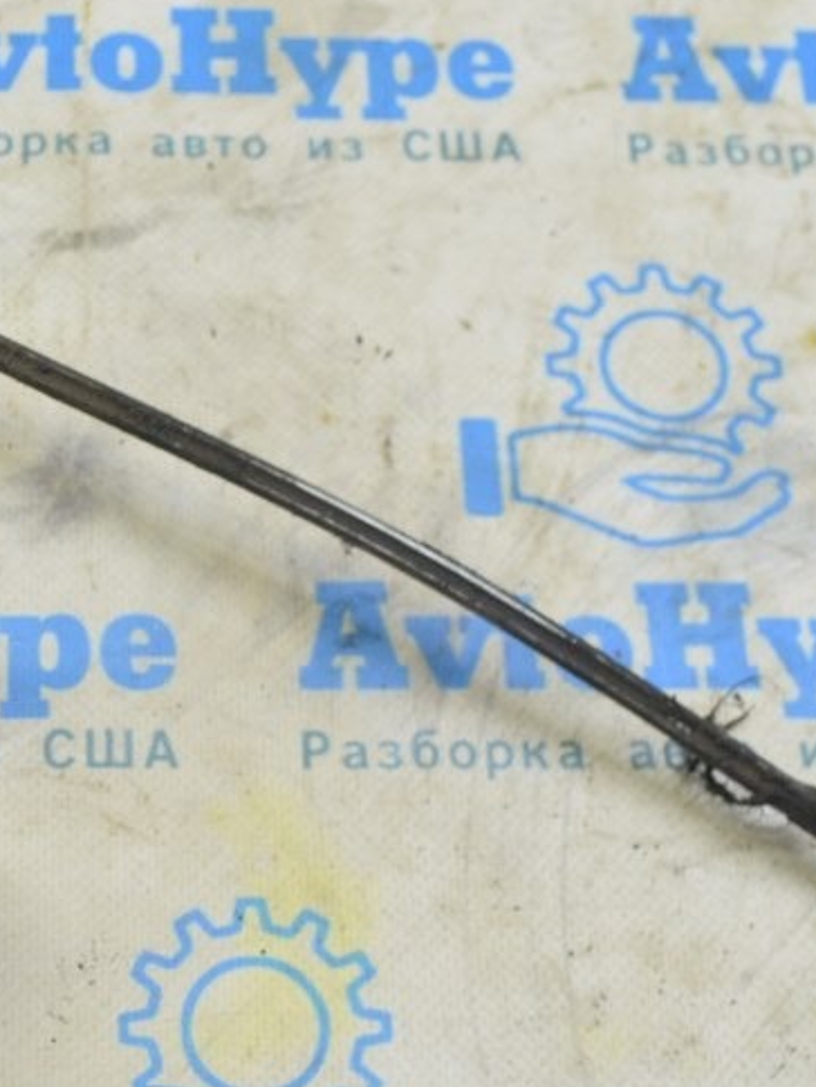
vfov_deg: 26.5
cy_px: 712
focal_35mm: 73
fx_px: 2293
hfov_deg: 19.9
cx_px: 128
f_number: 5.6
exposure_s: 1/20
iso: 400
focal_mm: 24
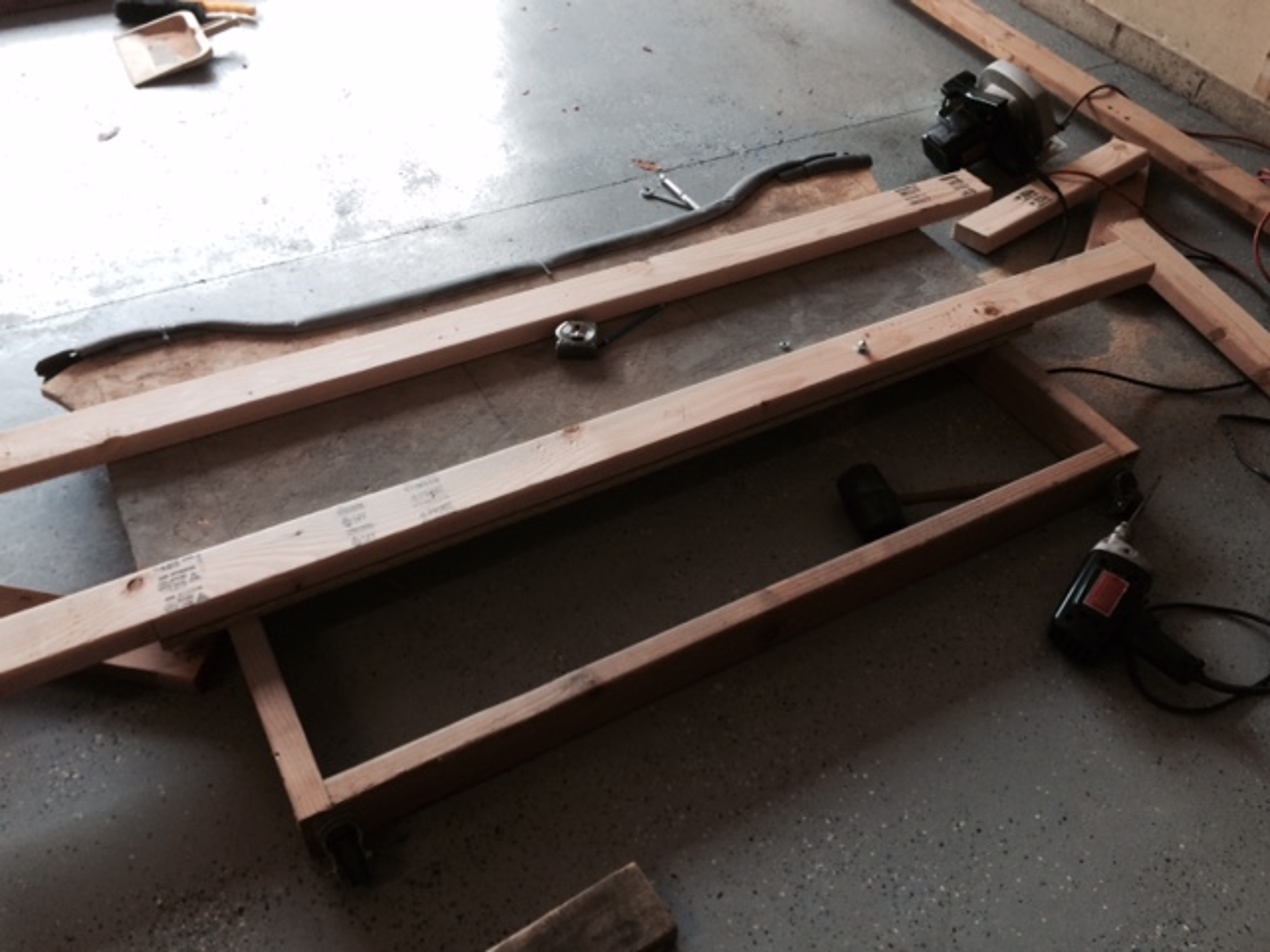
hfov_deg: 61.7
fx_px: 1064
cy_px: 476
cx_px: 635
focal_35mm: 29
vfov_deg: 48.2
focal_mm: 4.15
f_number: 2.2
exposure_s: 1/40
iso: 40
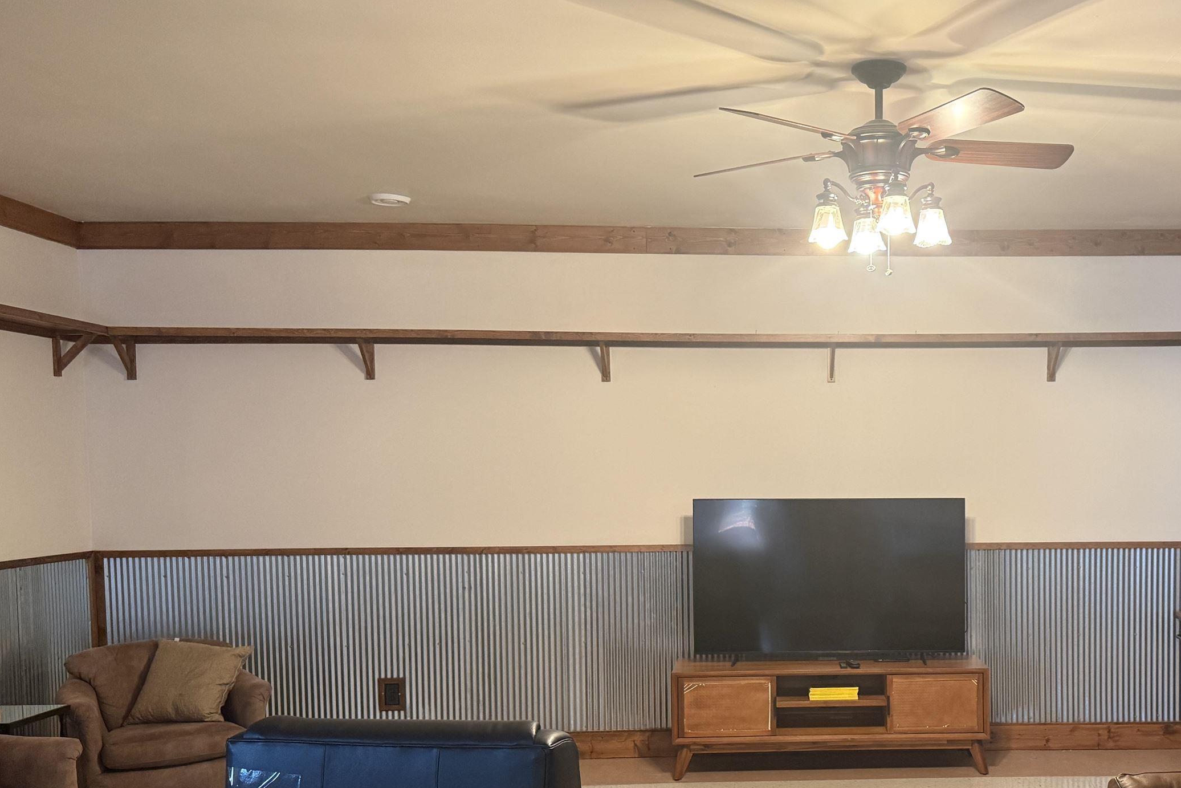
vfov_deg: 35.6
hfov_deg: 50.3
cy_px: 529
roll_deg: +0.4
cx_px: 846
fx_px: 1214
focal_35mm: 37
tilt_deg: -2.6
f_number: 1.78
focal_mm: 6.76
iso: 320
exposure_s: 1/60
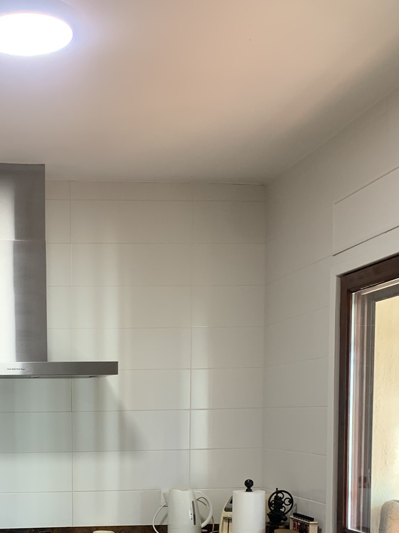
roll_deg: +1.0
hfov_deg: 27.0
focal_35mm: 52
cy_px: 494
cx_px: 38
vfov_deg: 34.5
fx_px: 799
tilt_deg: -6.5
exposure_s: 1/60
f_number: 1.8
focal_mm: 4.25
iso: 100
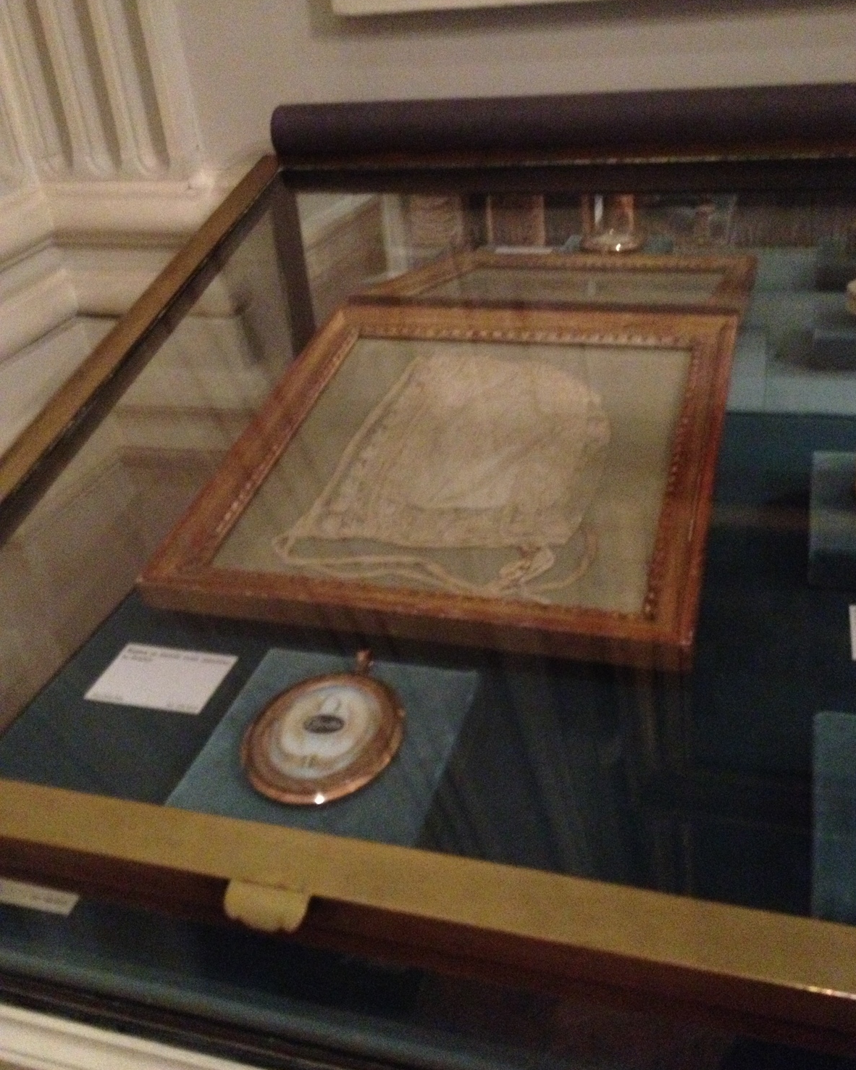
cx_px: 434
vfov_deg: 49.0
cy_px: 496
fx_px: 1171
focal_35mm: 37
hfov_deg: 40.1
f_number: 2.4
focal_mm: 4.28
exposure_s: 1/15
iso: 800
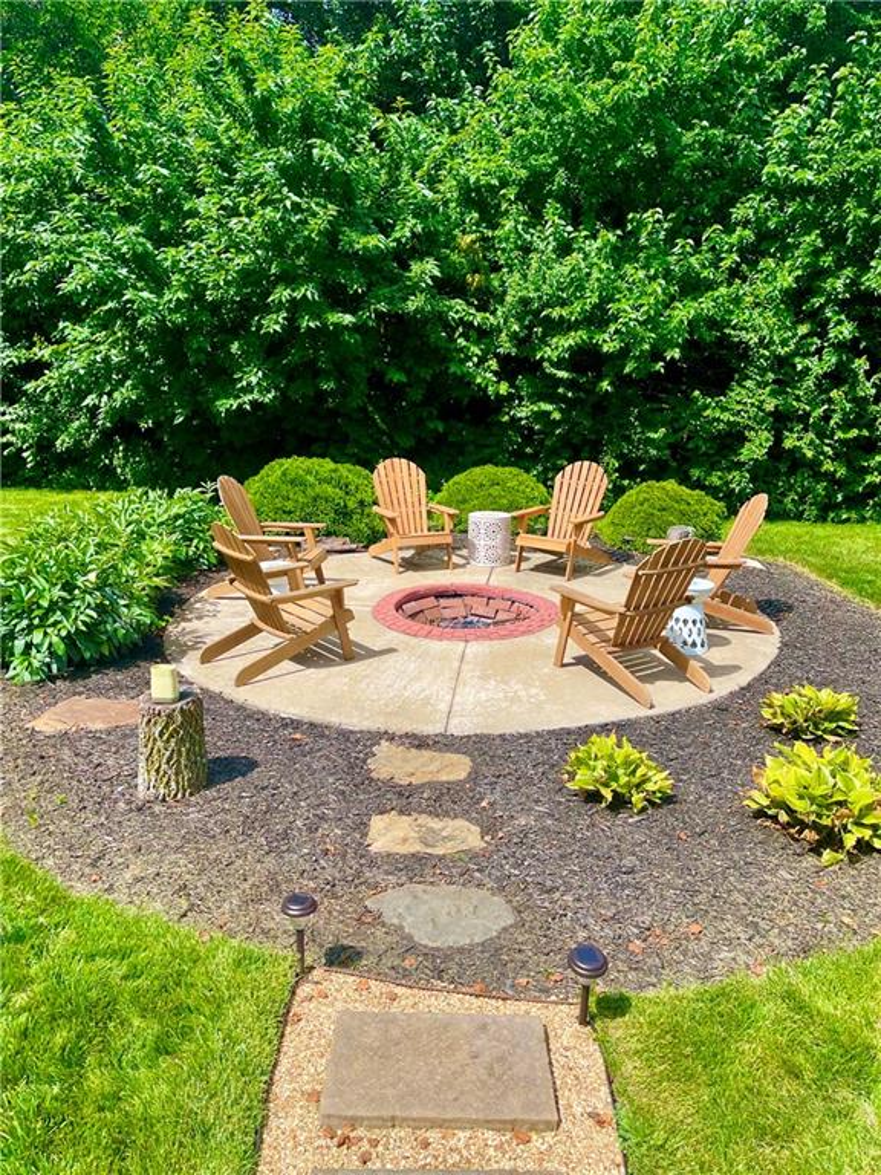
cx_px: 440
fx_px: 848
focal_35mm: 25
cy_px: 588
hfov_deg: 54.9
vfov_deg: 69.4
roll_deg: -1.5
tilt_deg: -15.6
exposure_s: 1/2433
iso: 32
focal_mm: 5.1
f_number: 1.6
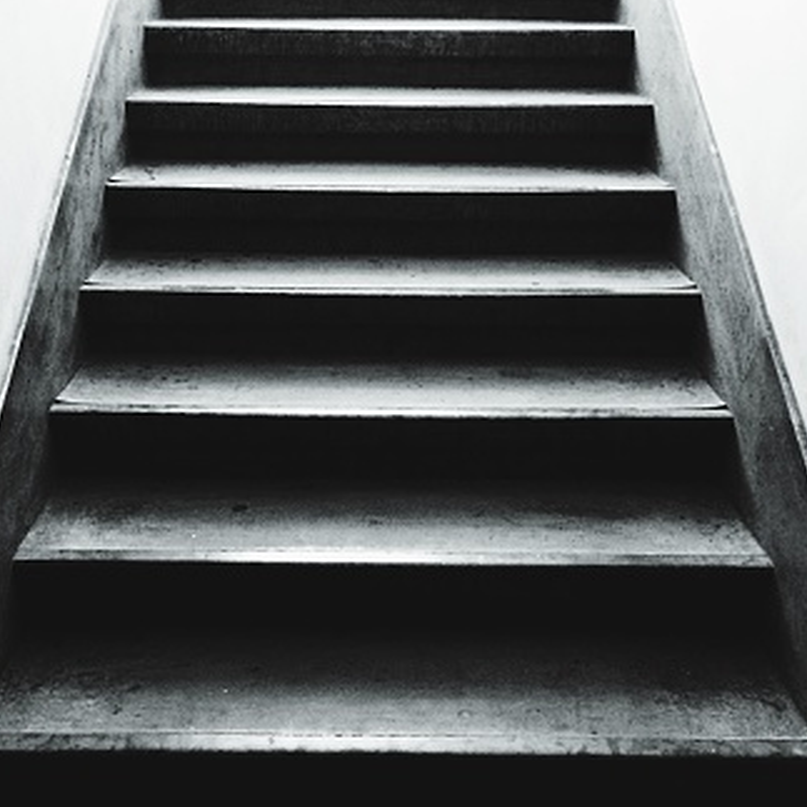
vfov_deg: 43.6
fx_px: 1002
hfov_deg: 43.8
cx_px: 379
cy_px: 498
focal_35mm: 38
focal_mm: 4.15
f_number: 2.2
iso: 320
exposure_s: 1/30
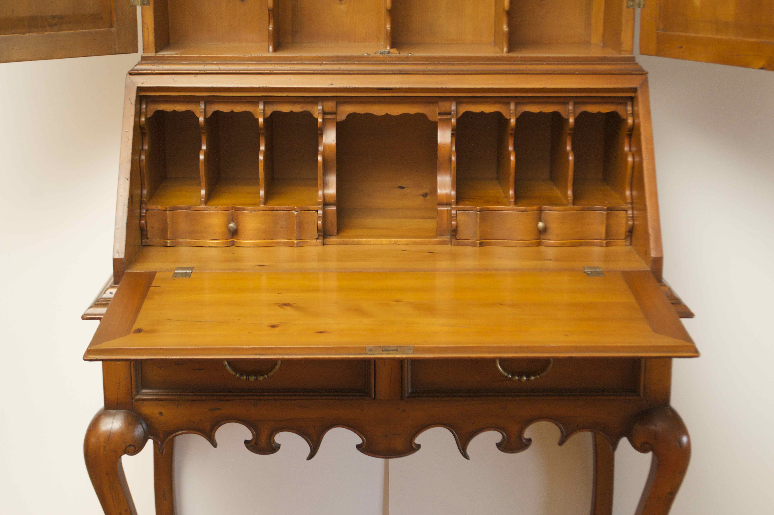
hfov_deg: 31.9
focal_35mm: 63
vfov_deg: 21.5
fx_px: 1353
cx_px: 387
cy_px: 258
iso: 800
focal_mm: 42
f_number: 5.3
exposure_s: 1/60
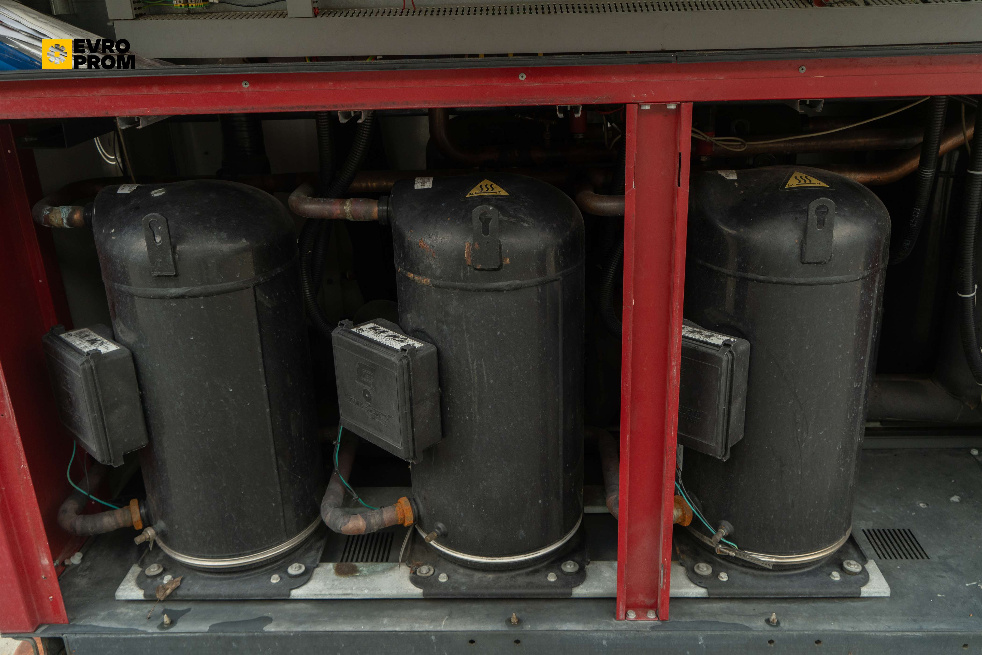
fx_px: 873
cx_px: 491
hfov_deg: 58.7
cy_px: 328
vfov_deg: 41.1
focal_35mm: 32
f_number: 6.3
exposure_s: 1/50
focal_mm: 32
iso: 500
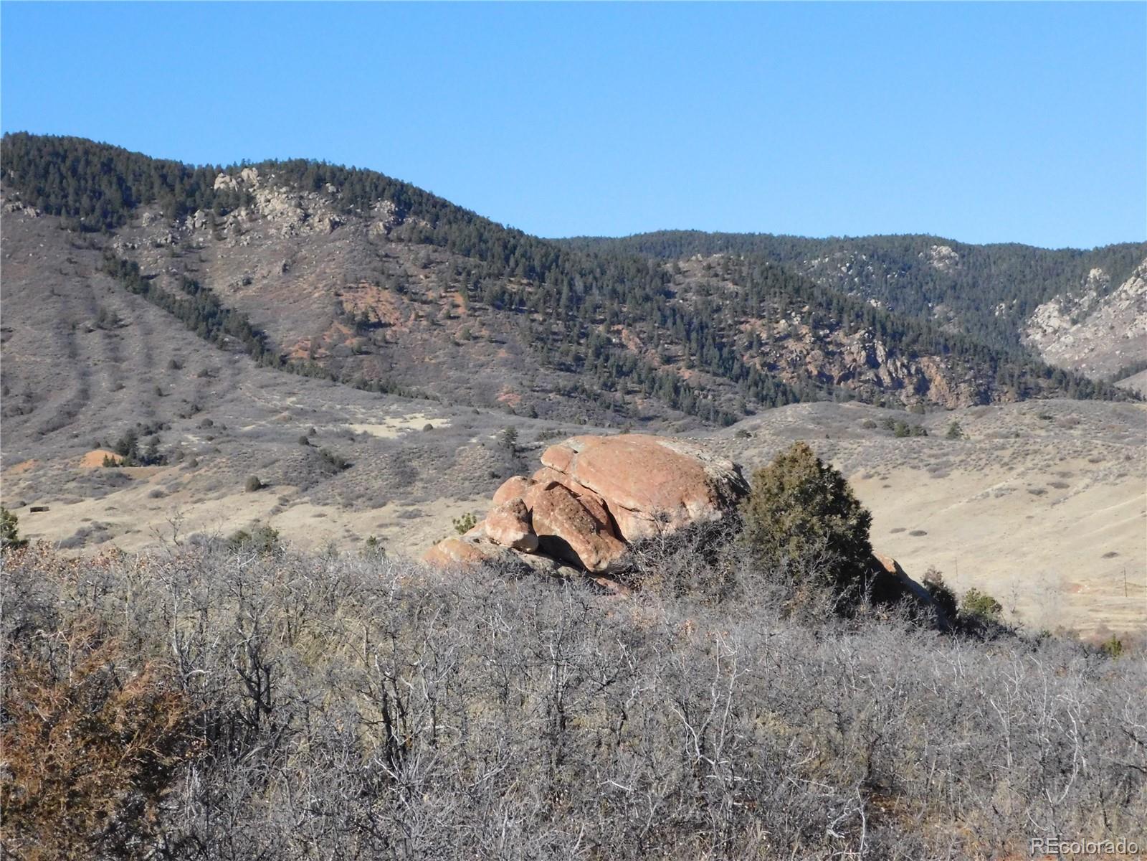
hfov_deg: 29.4
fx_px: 2187
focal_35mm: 66
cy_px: 430
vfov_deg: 22.3
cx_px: 574
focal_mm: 11.7
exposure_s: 1/1000
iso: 800
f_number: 8.4
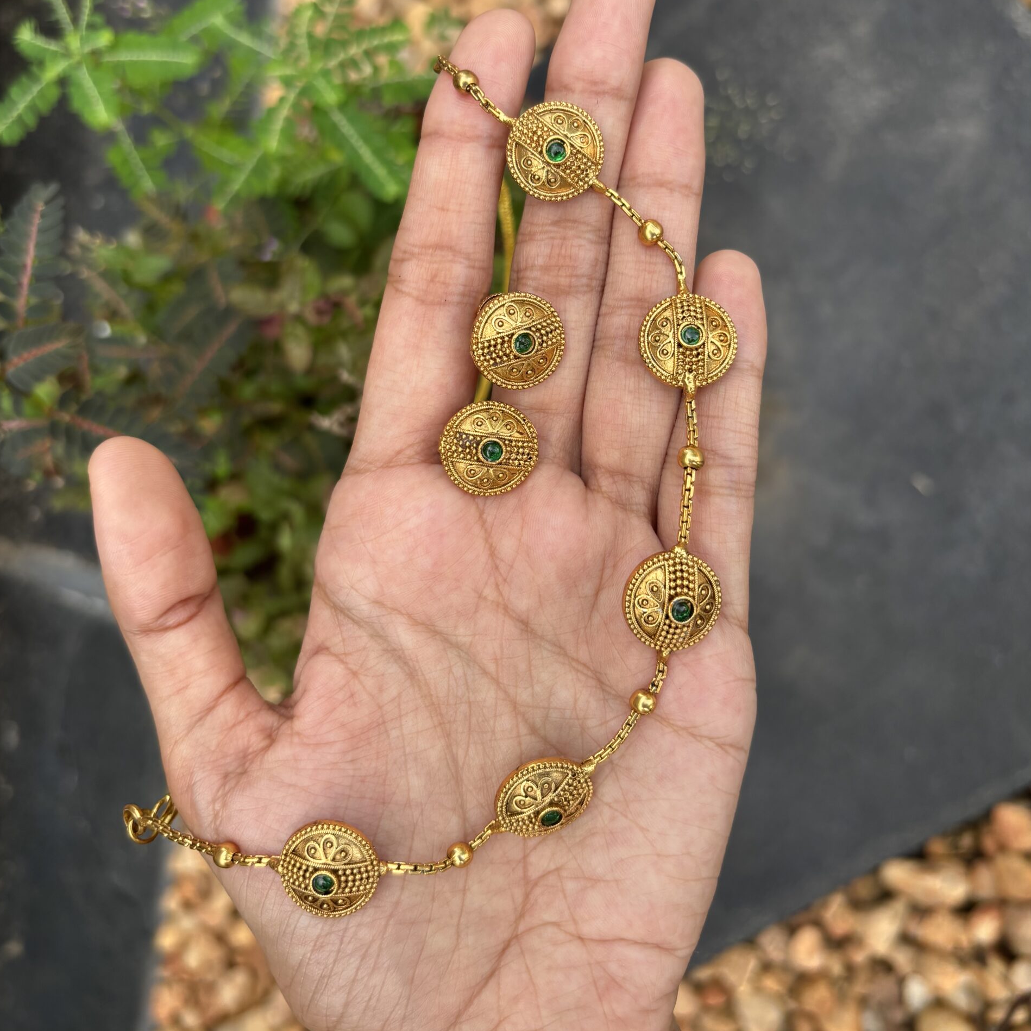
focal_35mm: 31
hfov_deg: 52.5
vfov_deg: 52.2
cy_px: 411
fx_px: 1045
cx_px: 517
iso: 50
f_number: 1.6
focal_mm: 5.96
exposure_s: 1/377
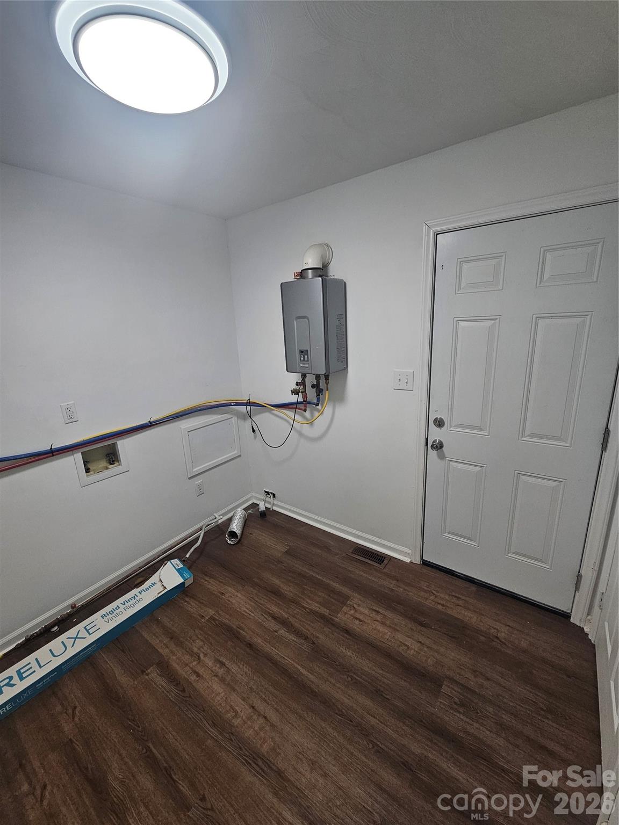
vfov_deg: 106.2
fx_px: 310
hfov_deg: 89.9
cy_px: 412
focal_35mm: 13
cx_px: 310
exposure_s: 1/60
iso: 80
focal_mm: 2.2
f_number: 2.2
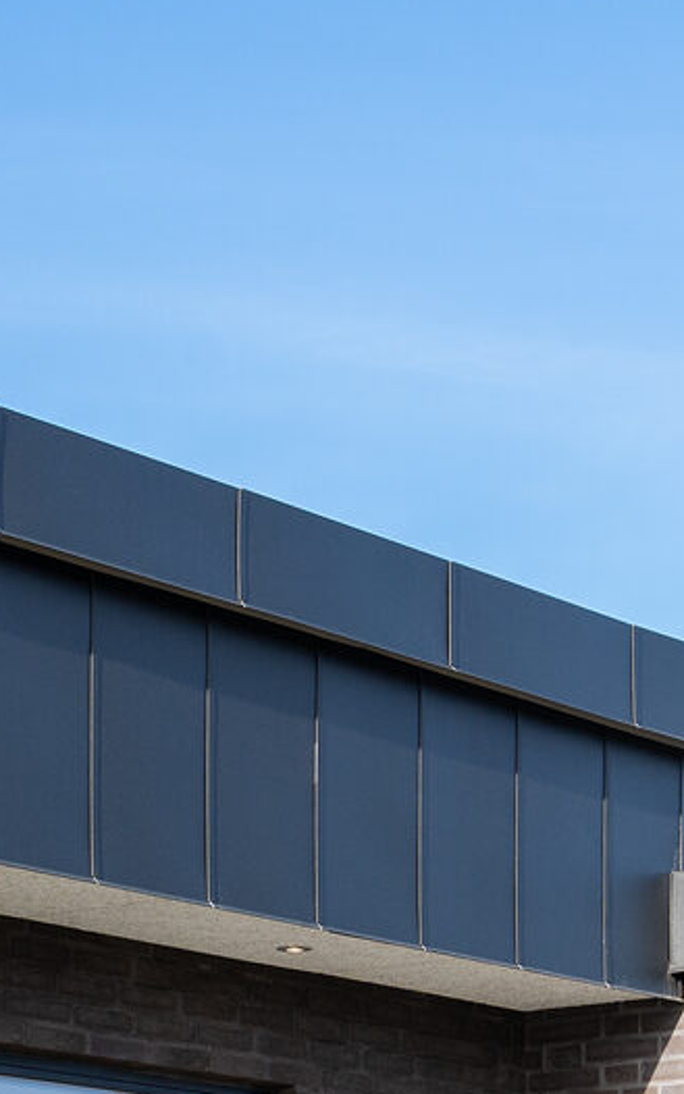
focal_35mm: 119
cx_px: -177
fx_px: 3547
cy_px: 1290
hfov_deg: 10.8
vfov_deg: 16.8
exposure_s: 1/160
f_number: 8
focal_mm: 32
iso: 200
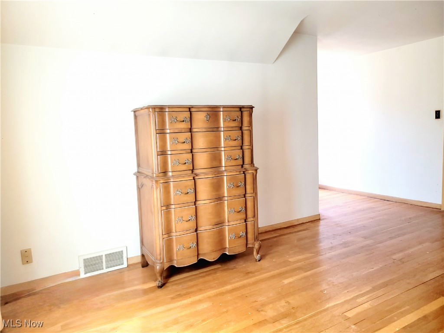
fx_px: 333
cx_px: 222
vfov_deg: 53.1
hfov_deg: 67.3
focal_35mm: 26
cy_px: 166
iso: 100
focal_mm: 5.4
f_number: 1.8
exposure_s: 1/40
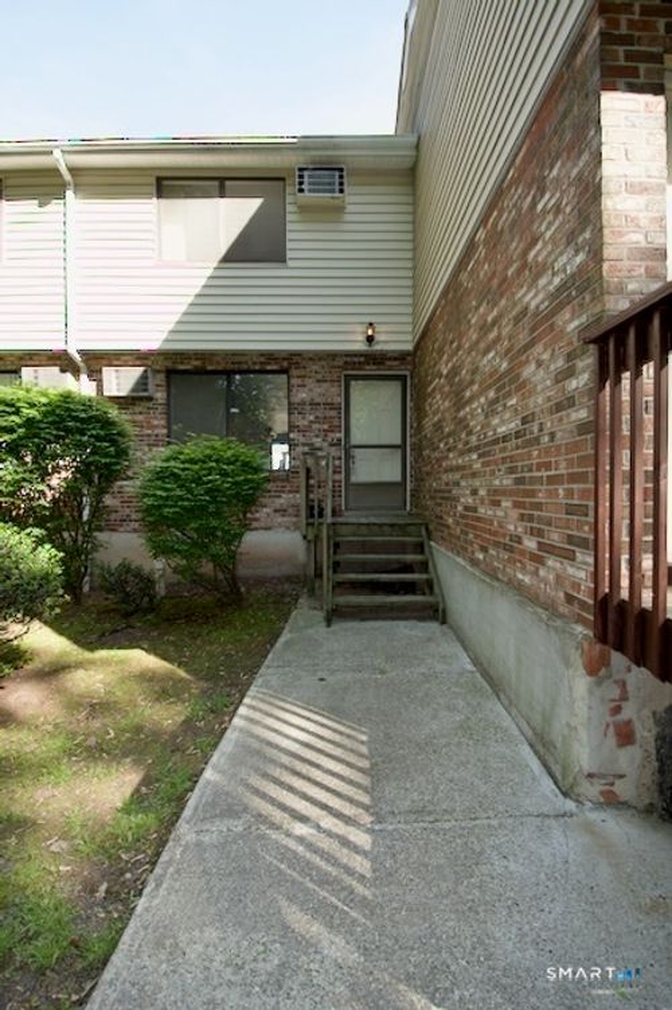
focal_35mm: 15
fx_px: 420
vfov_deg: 100.4
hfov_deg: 77.3
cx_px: 336
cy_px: 505
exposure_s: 1/100
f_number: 4.5
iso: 100
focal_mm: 10
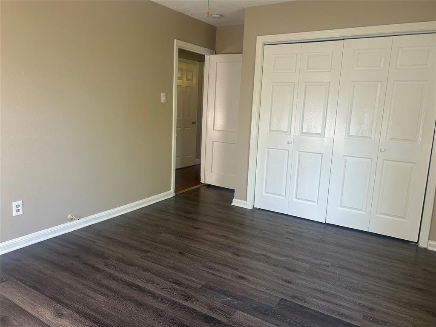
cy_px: 164
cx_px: 218
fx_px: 327
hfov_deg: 67.3
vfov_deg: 53.1
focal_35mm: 26
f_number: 1.5
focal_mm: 5.7
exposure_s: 1/121
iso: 100
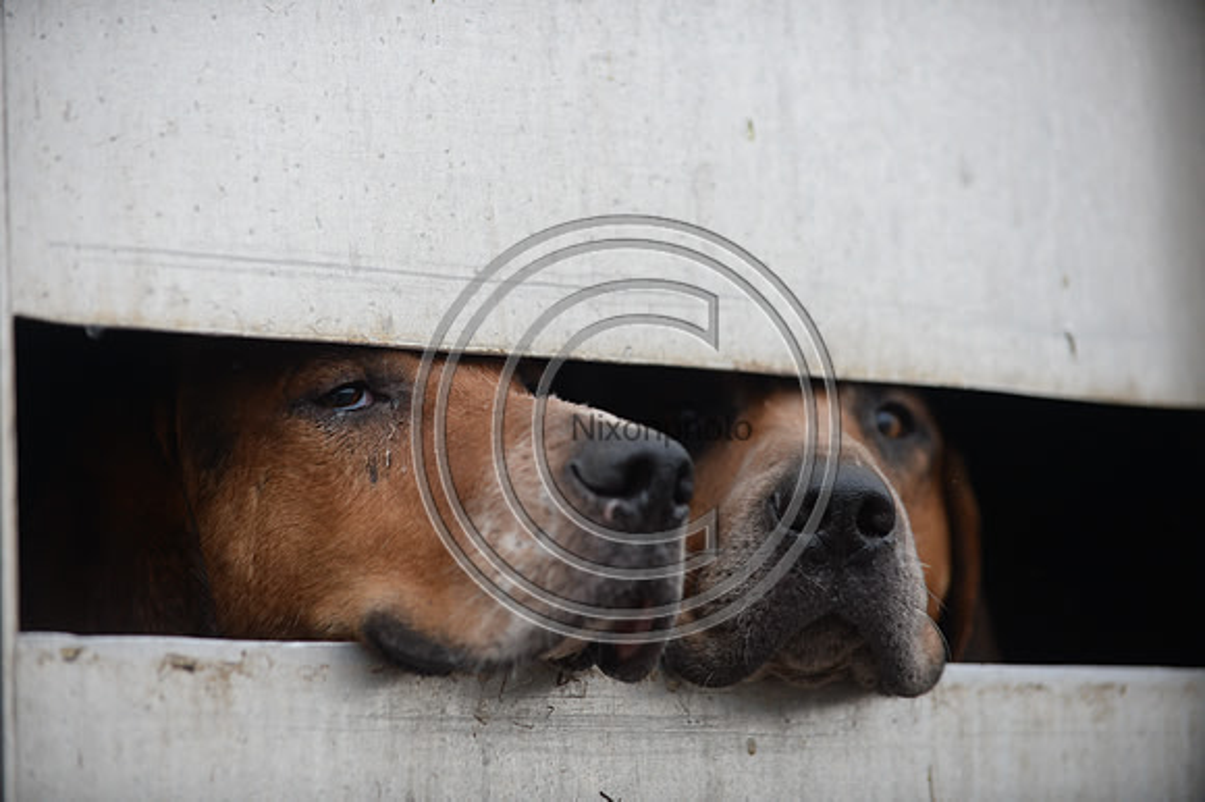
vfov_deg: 13.4
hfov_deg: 20.0
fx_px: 3412
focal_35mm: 102
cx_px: 602
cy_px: 401
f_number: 2.8
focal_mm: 102
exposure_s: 1/800
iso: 1600
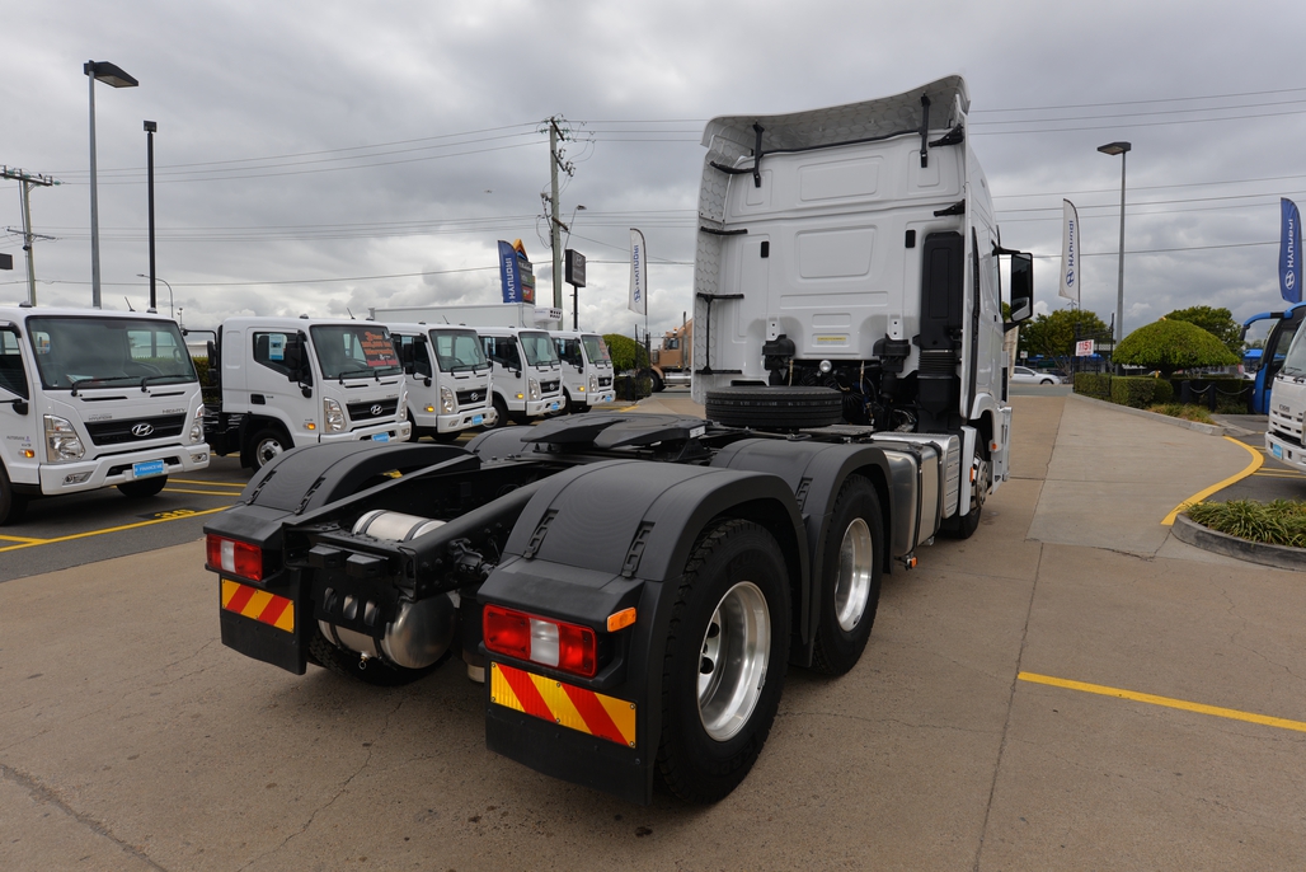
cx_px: 653
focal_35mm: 21
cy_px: 436
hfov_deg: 81.2
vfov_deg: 59.5
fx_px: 762
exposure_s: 1/200
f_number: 9
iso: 100
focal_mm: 21
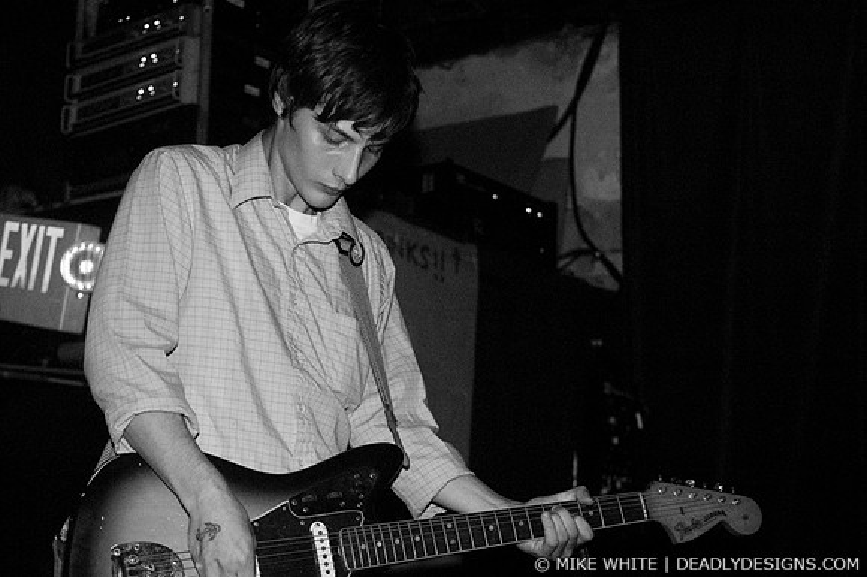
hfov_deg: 30.5
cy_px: 288
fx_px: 1589
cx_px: 434
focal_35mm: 66
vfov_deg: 20.6
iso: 1600
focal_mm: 44
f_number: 2.8
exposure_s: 1/30
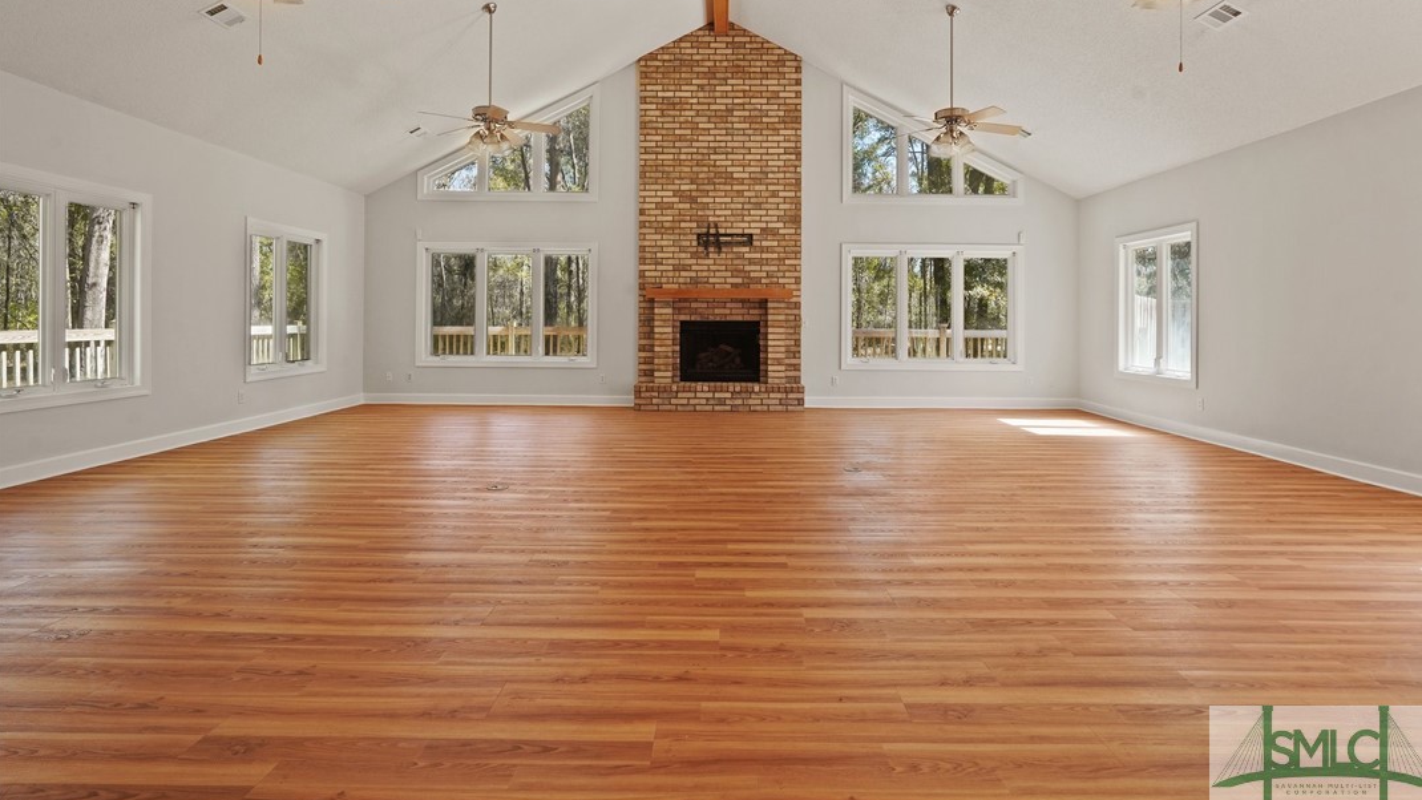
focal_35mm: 18
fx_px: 661
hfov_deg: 94.2
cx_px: 719
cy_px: 322
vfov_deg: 61.8
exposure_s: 1/13
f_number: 9
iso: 320
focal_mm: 16.5
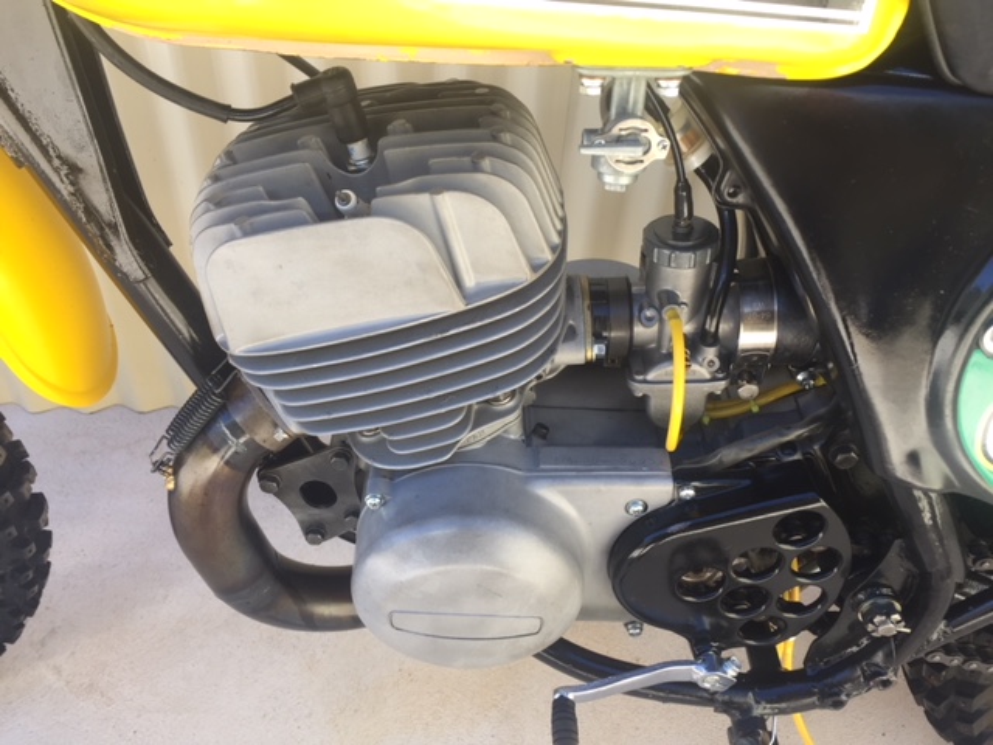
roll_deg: -5.2
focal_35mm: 29
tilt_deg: -43.3
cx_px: 496
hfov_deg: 61.7
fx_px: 832
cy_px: 372
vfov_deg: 48.2
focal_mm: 4.15
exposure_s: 1/130
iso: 32
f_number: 2.2
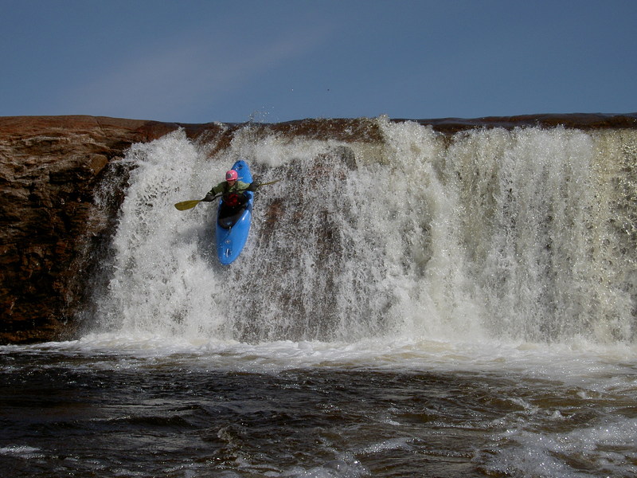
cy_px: 239
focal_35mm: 60
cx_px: 318
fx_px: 1104
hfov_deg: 32.2
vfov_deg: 24.4
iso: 50
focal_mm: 9.9
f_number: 6.4
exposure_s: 1/640
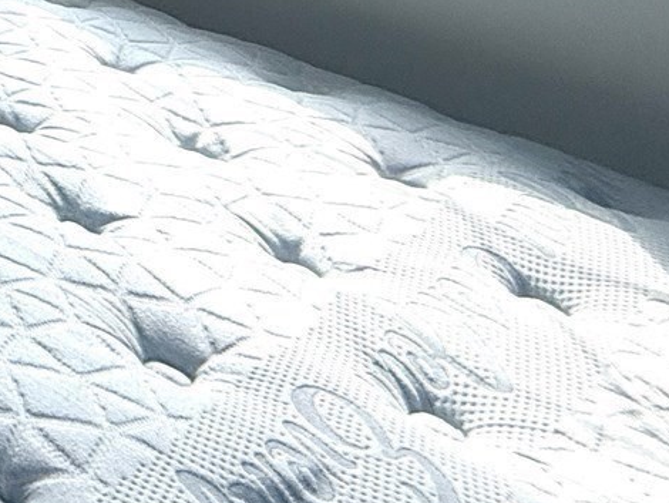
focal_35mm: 61
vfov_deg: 18.8
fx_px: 1180
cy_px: -393
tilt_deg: -5.5
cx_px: -643
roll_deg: -2.2
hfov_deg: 19.4
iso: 200
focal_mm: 2.22
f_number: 2.2
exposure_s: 1/120
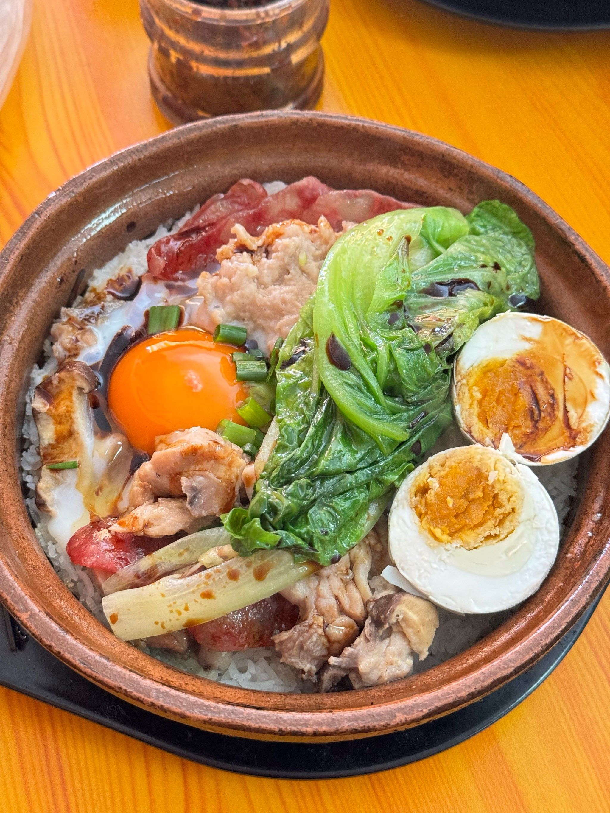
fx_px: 1128
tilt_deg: -62.0
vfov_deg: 39.7
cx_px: 305
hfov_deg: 30.3
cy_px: 406
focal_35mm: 48
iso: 250
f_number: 1.78
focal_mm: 6.76
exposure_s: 1/49
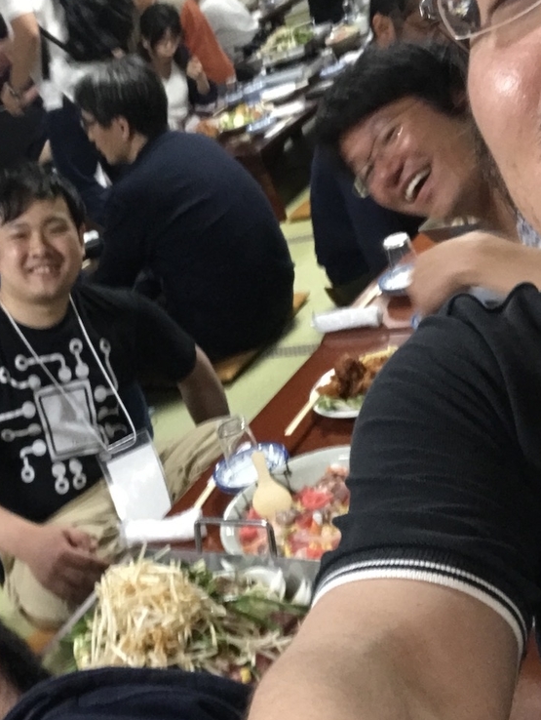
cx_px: 133
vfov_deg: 36.8
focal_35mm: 52
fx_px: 1082
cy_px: 327
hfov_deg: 27.7
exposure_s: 1/20
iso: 200
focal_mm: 2.87
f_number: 2.2
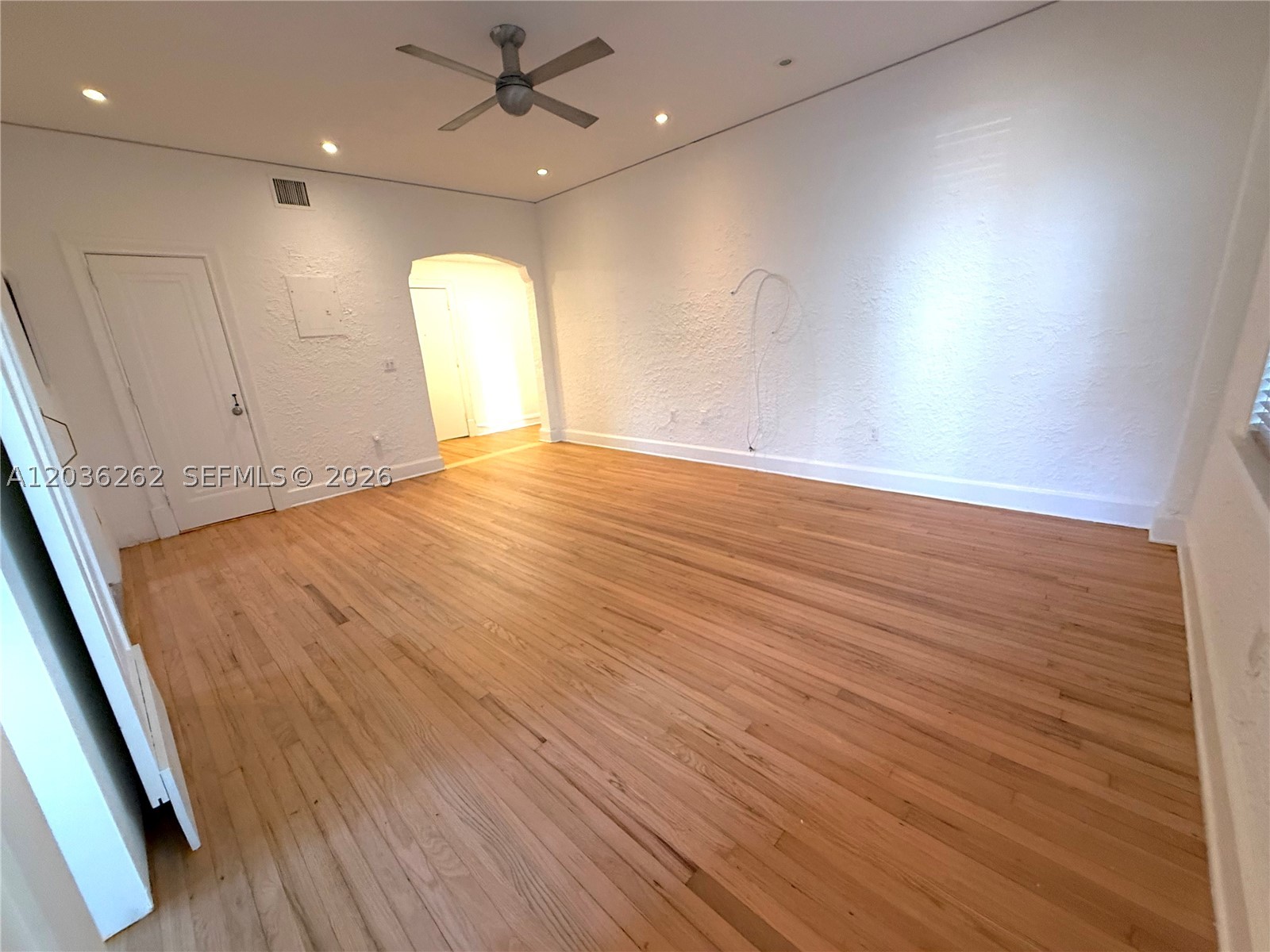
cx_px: 635
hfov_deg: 102.1
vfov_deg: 85.7
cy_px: 476
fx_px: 514
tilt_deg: -15.3
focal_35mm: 14
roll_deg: +4.3
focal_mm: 2.22
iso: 320
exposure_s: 1/60
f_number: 2.2
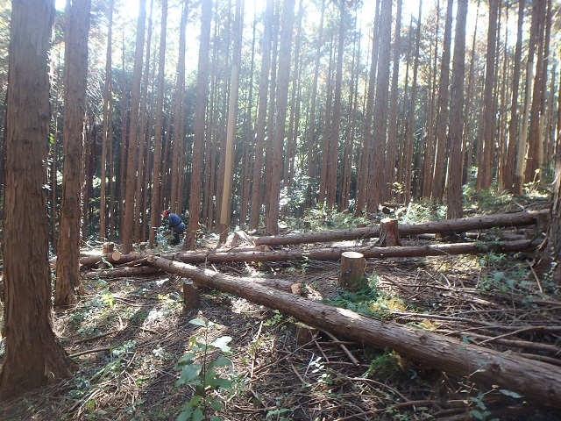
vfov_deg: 63.4
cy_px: 210
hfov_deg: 79.0
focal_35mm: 21
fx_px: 340
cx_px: 280
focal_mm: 3.7
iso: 320
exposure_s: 1/30
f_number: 3.5
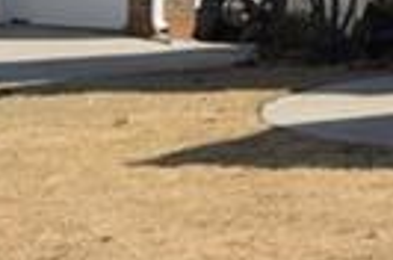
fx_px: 2777
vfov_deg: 5.2
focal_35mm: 255
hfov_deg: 6.7
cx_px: 1483
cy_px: -405
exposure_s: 1/200
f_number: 10
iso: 100
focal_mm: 22
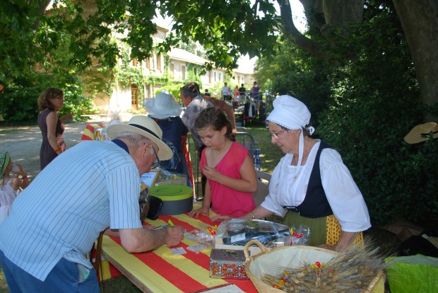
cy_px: 150
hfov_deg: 60.3
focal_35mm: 31
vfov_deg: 42.4
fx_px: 377
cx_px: 214
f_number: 3.8
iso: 125
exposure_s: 1/125
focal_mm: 20
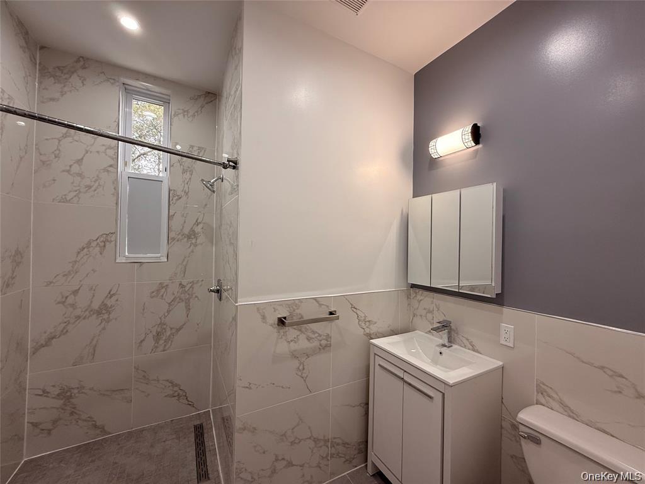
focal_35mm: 14
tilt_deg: +0.5
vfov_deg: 85.7
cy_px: 242
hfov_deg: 102.1
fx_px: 261
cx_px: 322
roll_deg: -0.7
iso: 100
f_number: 2.2
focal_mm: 2.22
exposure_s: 1/120
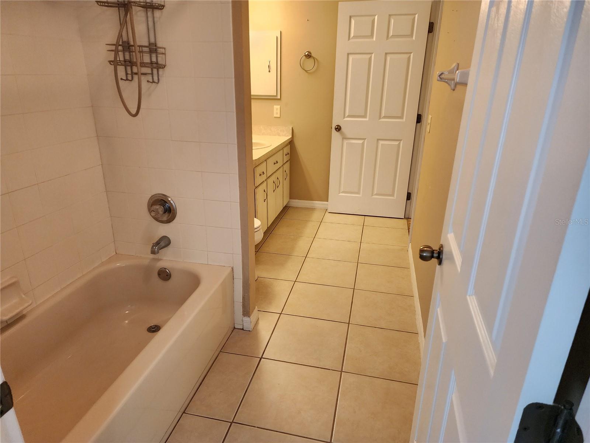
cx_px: 295
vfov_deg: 58.9
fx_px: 392
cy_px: 222
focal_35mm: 23
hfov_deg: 73.9
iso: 250
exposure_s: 1/120
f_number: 1.8
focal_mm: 6.4
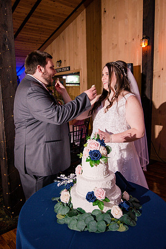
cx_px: 77
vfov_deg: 62.0
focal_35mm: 30
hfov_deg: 43.6
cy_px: 124
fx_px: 207
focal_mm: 20
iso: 640
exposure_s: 1/250
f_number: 2.8
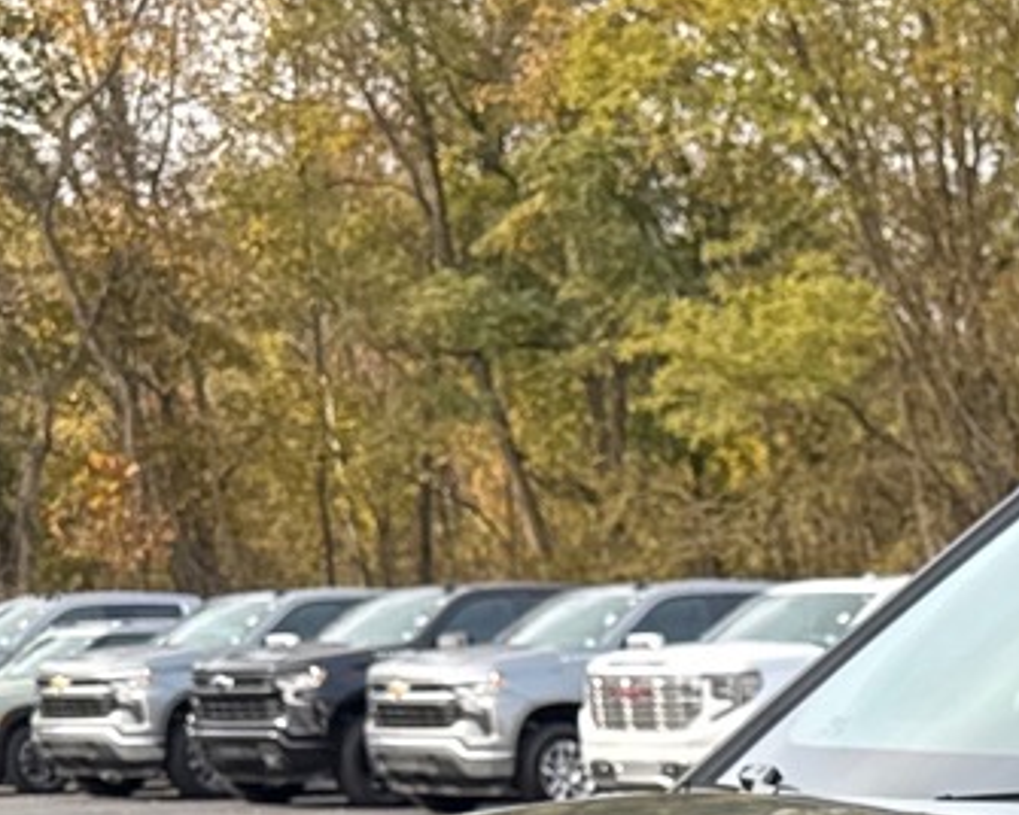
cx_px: 1436
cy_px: 1587
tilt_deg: -16.2
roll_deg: +1.6
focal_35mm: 112
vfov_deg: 12.3
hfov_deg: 16.0
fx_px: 3378
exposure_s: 1/858
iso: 80
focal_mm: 6.76
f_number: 1.78
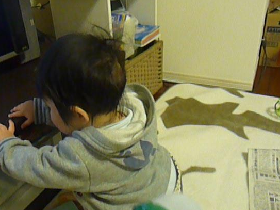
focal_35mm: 33
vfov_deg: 42.9
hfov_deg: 55.1
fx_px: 267
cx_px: 117
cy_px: 102
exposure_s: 1/30
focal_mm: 4.7
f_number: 3.3
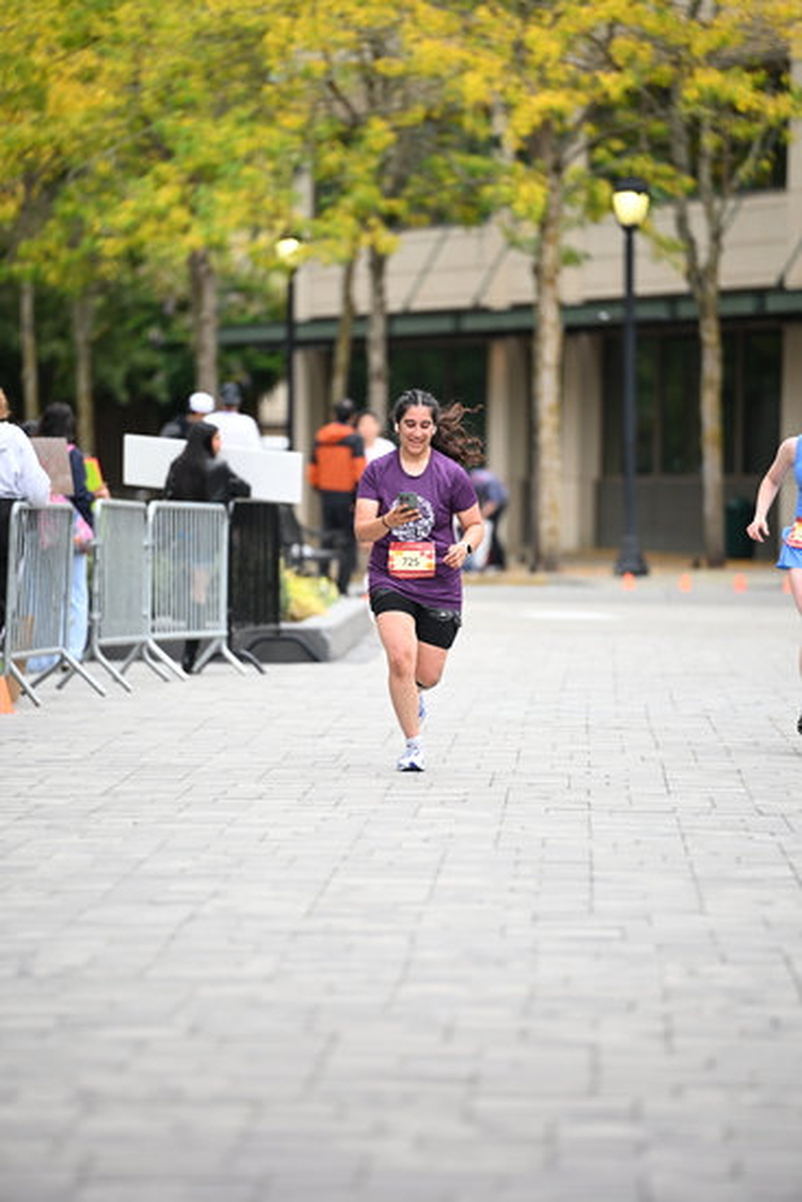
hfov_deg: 6.9
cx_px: 401
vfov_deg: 10.3
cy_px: 601
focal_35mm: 200
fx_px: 6679
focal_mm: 200
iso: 640
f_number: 2.8
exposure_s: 1/1600
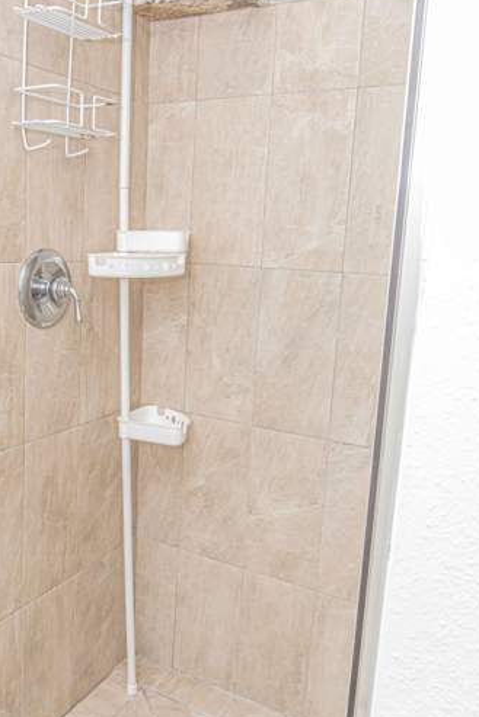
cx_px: 135
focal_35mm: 35
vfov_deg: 54.4
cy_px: 363
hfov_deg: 37.2
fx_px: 698
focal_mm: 24
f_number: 7.1
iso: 400
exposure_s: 1/160
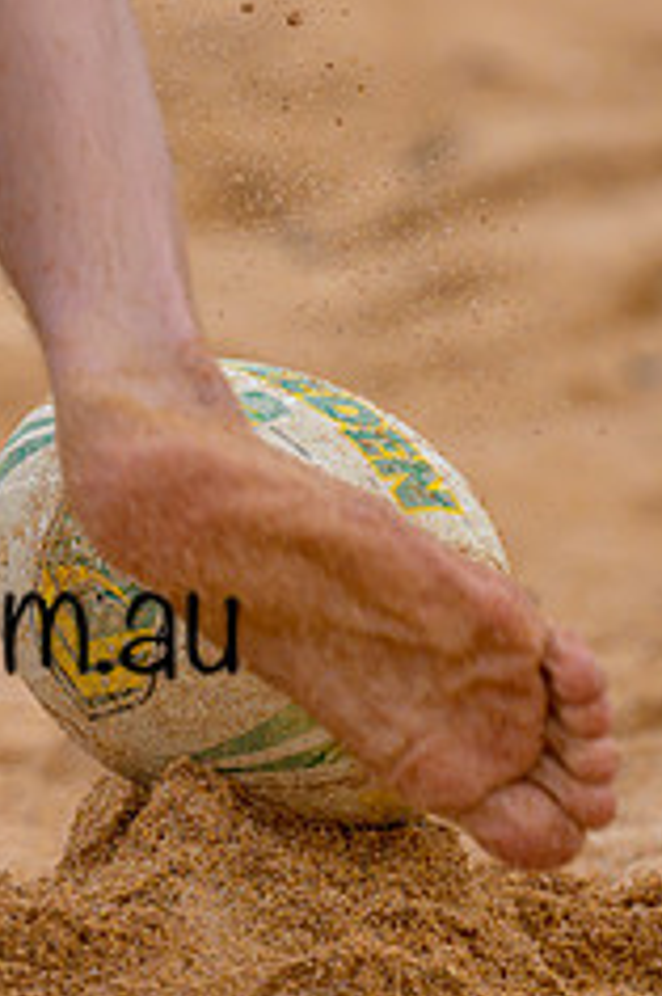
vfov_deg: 0.9
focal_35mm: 2174
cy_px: 662
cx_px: -78
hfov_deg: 0.6
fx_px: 60050
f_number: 6.3
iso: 720
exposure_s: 1/2000
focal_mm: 800
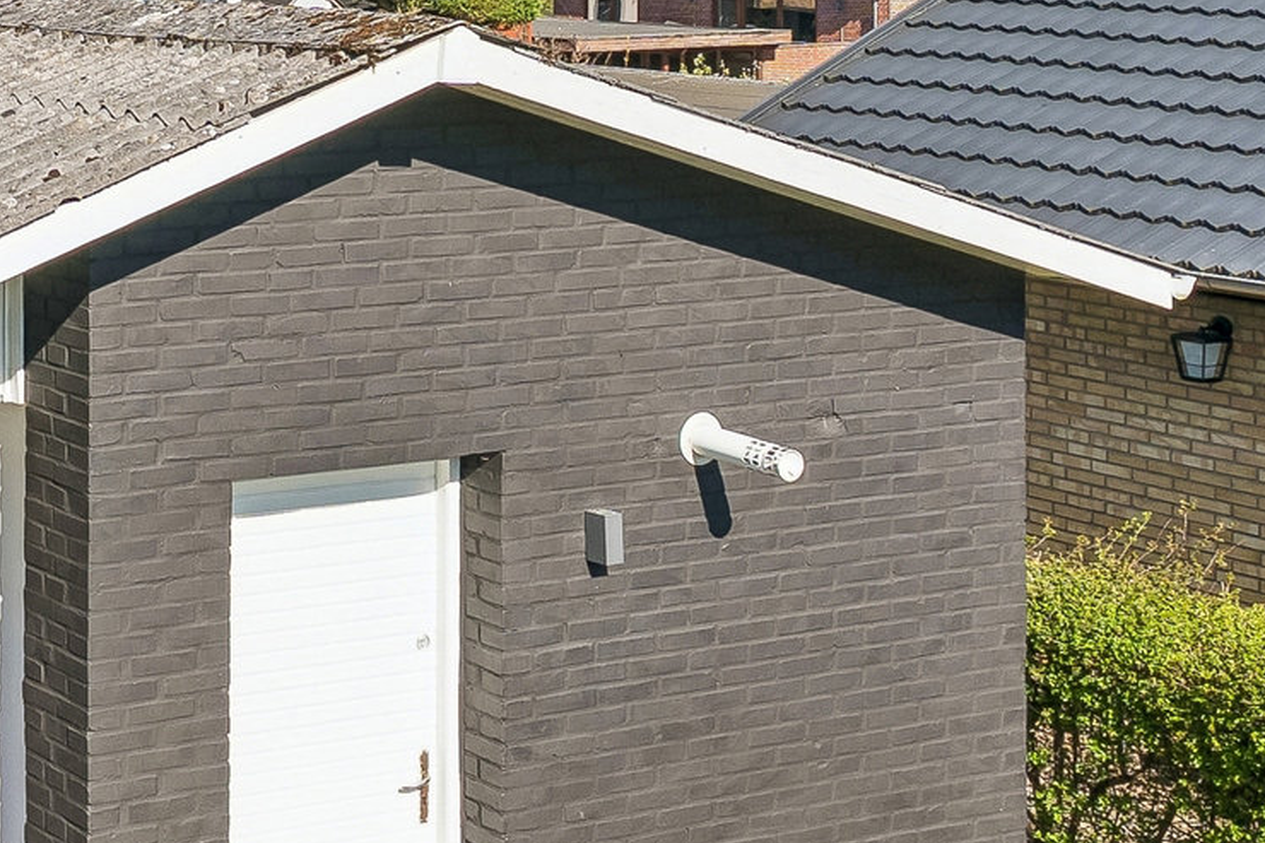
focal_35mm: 75
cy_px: 335
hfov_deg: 24.6
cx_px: -229
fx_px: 2636
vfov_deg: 18.1
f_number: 8
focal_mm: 18.5
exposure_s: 1/400
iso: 200
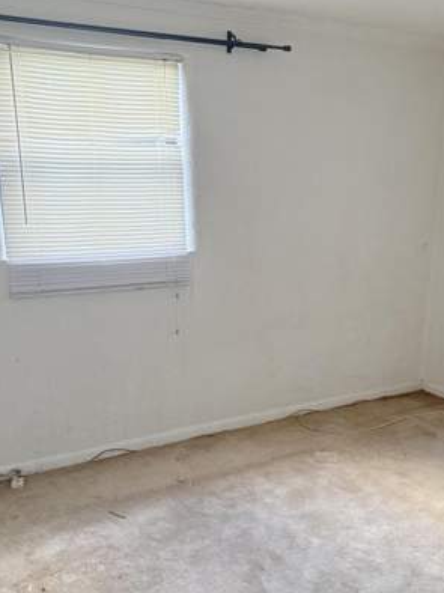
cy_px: 378
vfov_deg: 47.4
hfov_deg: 36.5
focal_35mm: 39
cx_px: 286
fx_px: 668
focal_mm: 6.76
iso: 200
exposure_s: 1/119
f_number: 1.78
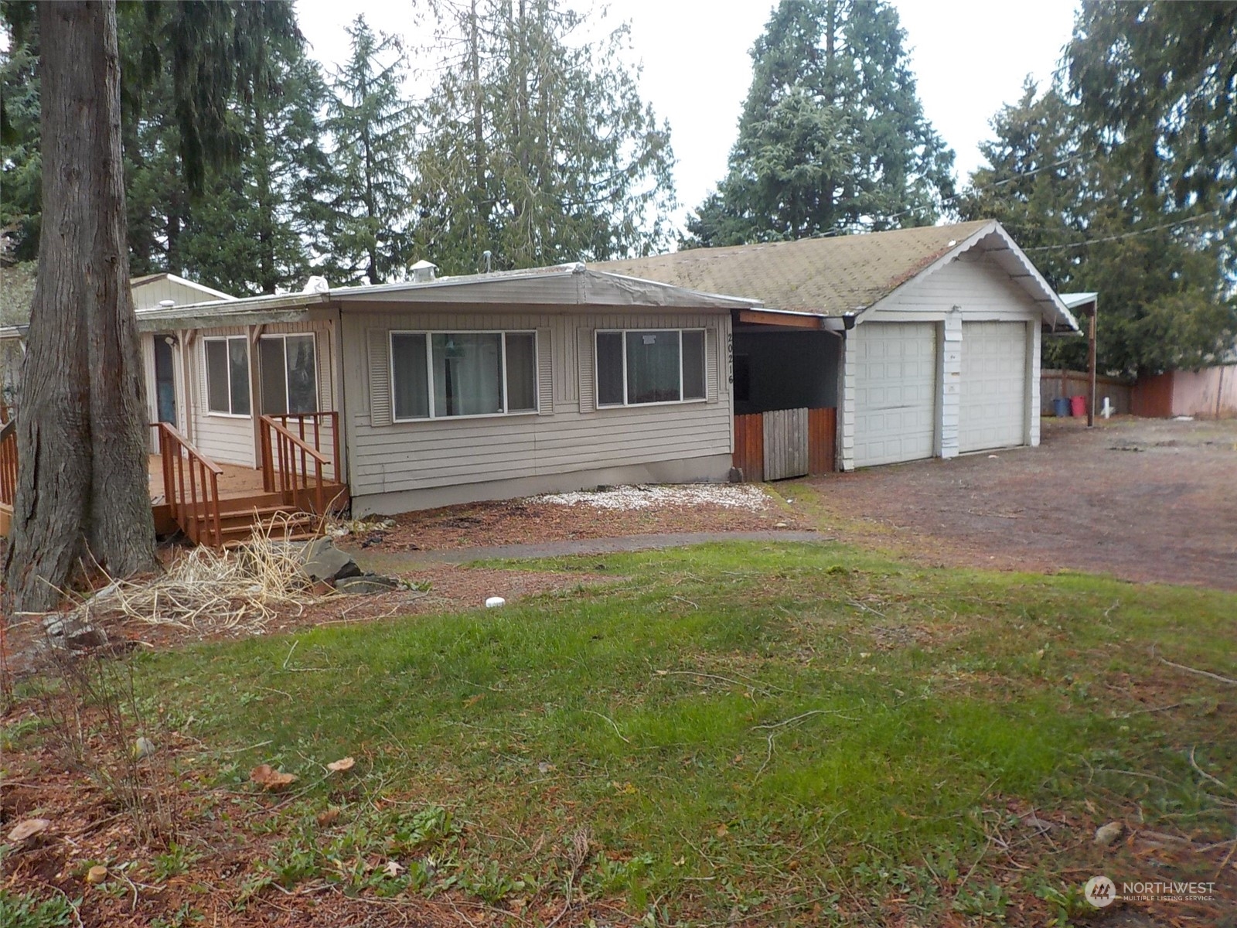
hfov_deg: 60.0
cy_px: 464
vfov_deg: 46.8
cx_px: 618
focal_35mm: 30
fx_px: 1072
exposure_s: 1/30
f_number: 3.3
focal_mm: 4.1
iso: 160
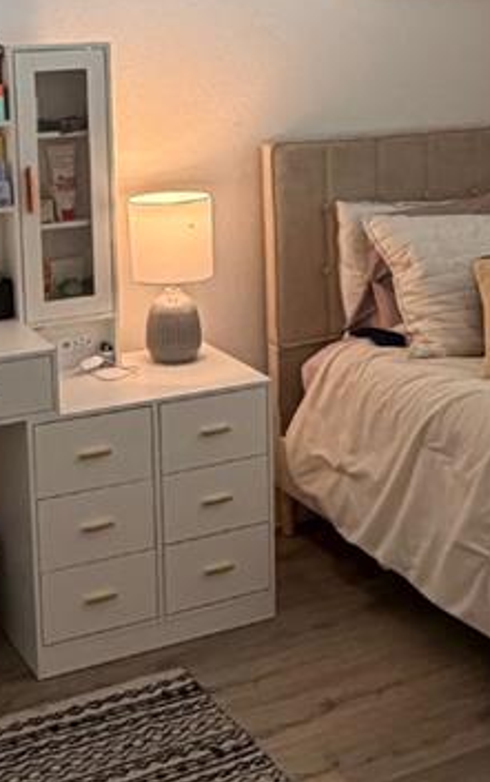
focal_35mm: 63
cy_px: 181
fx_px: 1344
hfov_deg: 20.6
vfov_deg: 31.8
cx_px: 292
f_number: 2.2
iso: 200
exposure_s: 1/120
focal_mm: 2.22
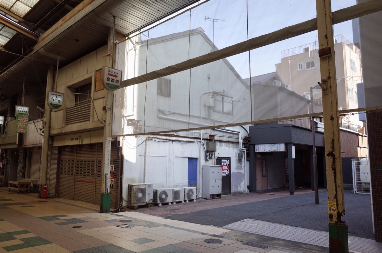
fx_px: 296
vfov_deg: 46.2
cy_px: 126
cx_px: 191
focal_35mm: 28
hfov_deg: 65.6
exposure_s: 1/125
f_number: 4.5
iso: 200
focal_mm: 18.3
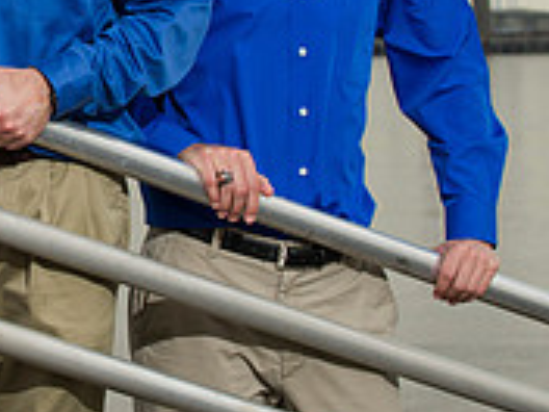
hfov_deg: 8.0
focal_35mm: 247
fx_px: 3917
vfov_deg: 6.0
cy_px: 34
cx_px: -41
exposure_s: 1/250
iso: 320
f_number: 5.6
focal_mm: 78
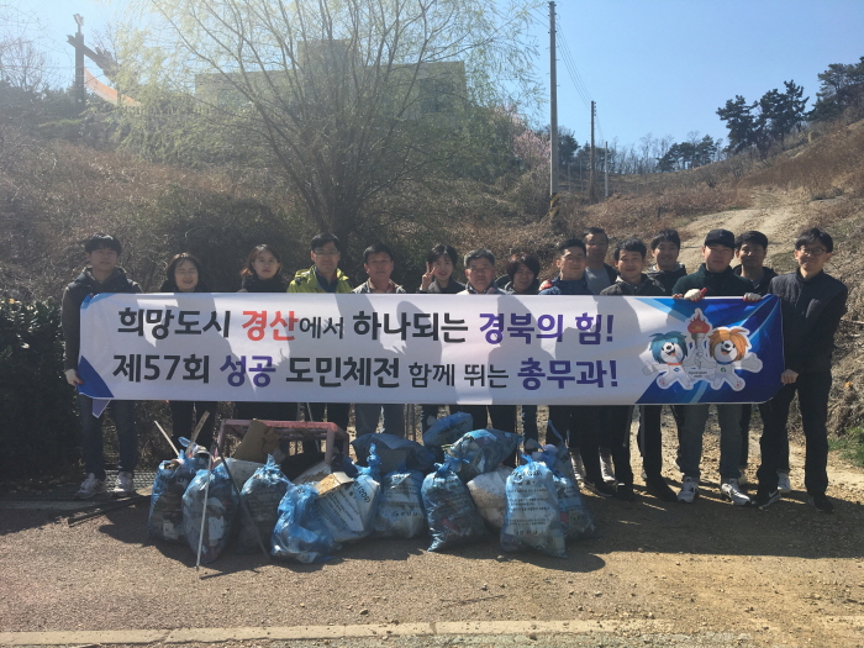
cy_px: 324
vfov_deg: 48.2
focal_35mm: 29
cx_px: 432
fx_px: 724
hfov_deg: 61.7
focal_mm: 4.15
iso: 25
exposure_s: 1/1672
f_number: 2.2
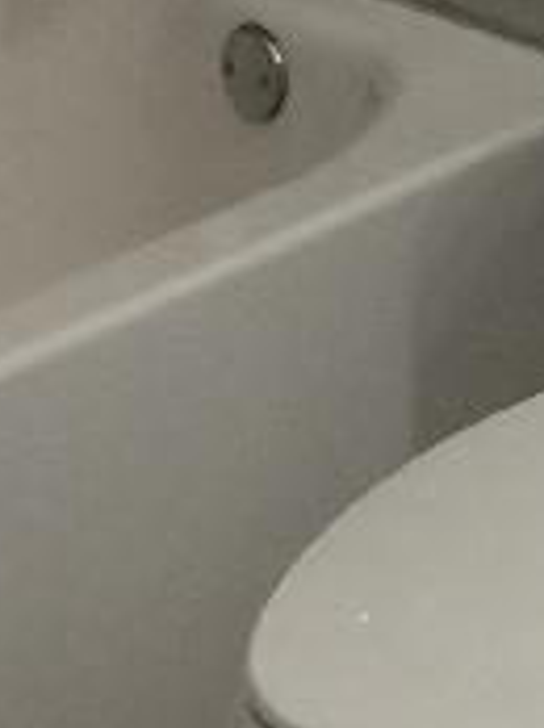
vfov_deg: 10.5
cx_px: 1071
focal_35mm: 171
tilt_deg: -9.0
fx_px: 3592
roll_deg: +3.3
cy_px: -807
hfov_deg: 8.3
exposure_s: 1/30
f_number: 2.2
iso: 40
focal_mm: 4.15
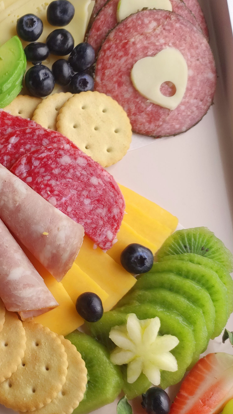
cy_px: 183
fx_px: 384
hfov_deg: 33.3
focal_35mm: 35
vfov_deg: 56.5
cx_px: 72
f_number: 1.89
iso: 50
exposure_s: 1/152
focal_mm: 5.43
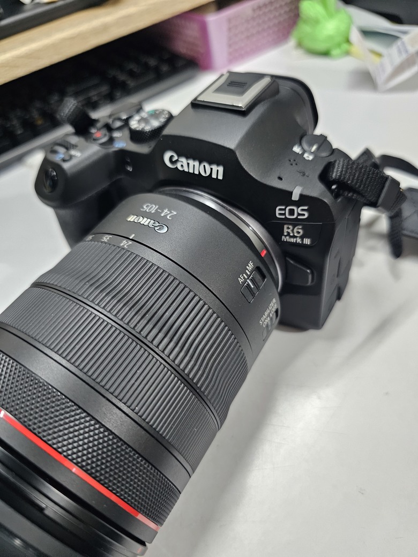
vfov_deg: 73.9
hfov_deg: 58.9
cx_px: 209
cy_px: 278
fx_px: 370
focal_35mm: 23
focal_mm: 6.3
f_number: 1.7
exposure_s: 1/120
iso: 1000
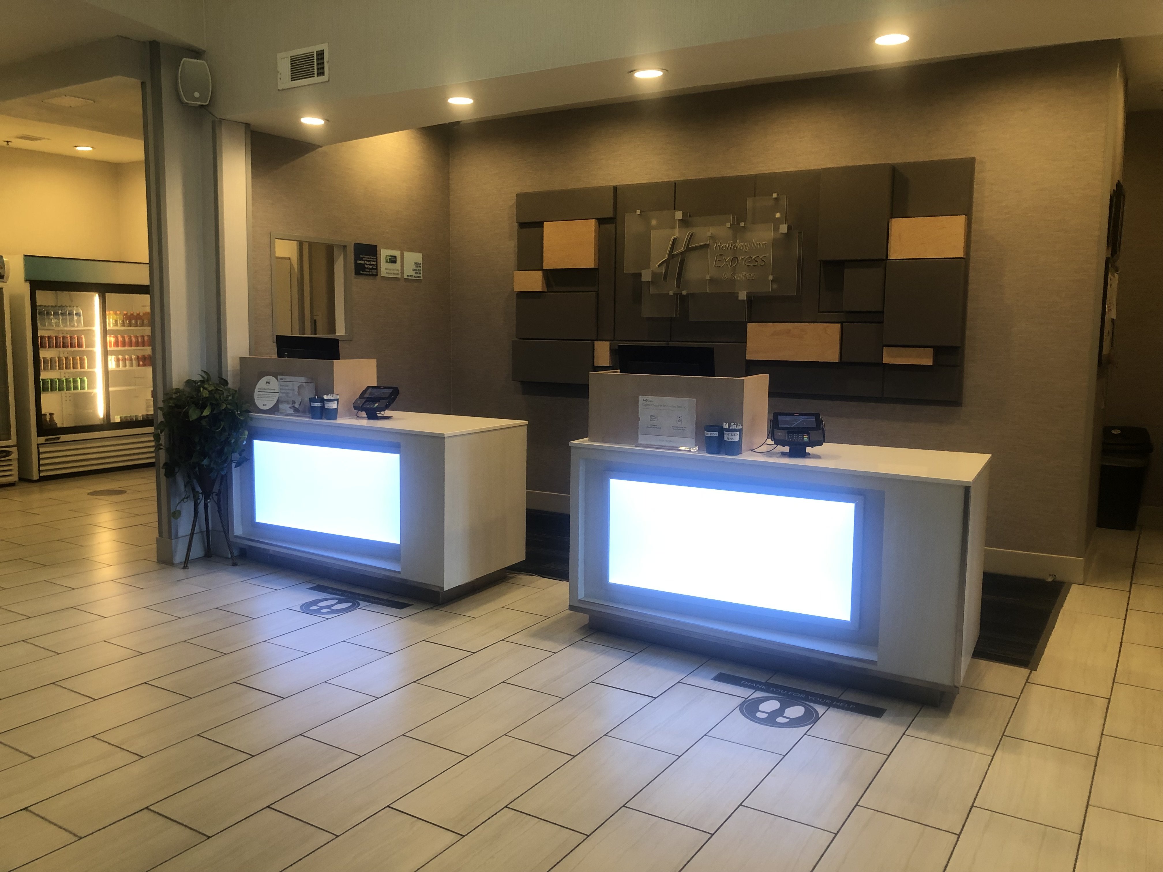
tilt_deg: -6.7
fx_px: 941
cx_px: 582
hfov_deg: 63.4
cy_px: 436
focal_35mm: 28
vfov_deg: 49.7
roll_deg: -0.7
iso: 32
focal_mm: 3.99
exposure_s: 1/30
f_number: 1.8
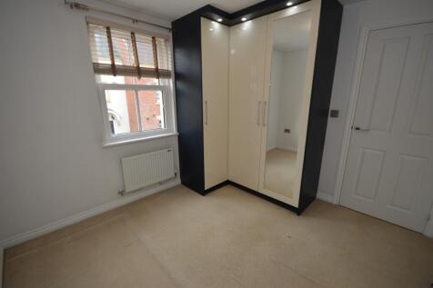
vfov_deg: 77.3
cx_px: 216
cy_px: 144
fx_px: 180
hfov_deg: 100.4
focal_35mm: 15
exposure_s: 1/20
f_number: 5
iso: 100
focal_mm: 10
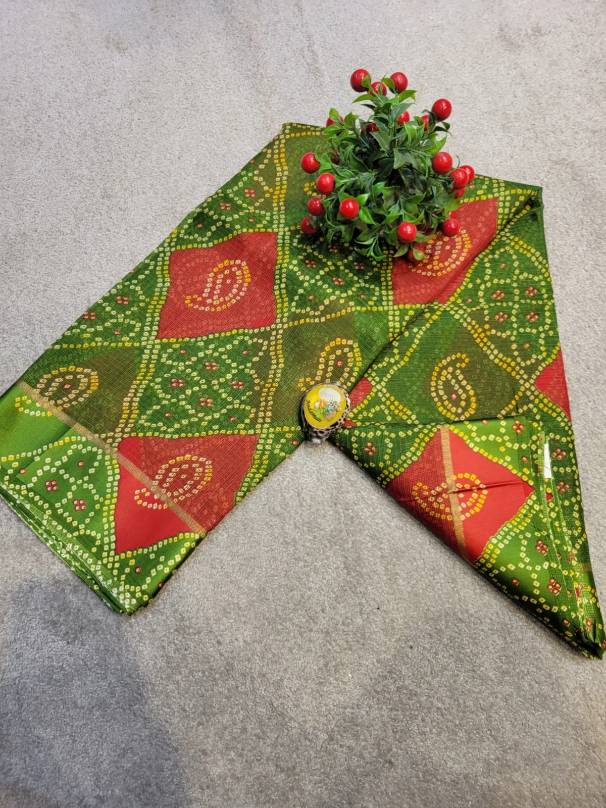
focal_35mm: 26
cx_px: 303
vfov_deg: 67.3
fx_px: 607
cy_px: 404
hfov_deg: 53.1
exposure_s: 1/120
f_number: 1.8
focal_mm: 5.4
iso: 40
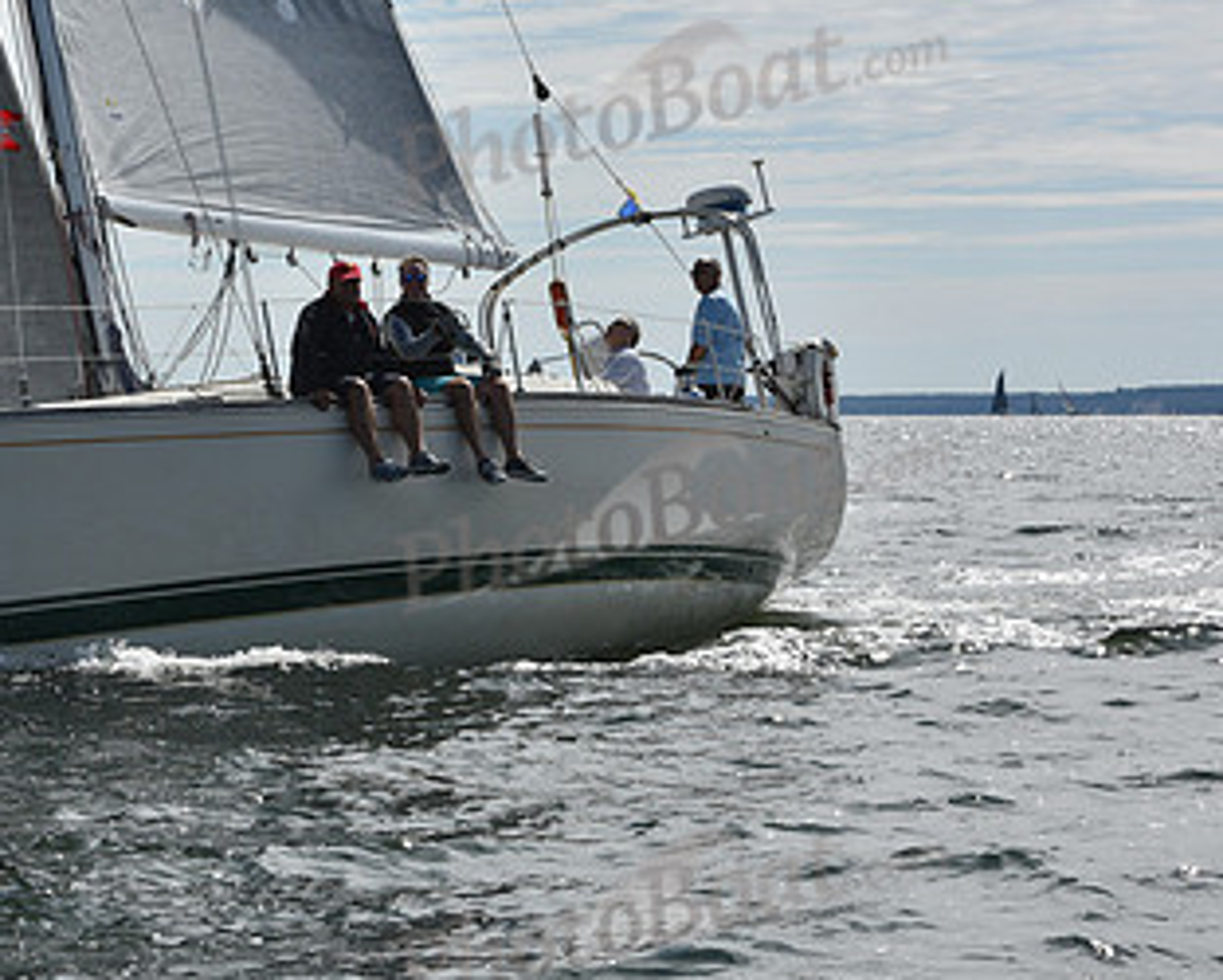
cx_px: 196
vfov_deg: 12.6
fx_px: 4419
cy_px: 363
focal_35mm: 122
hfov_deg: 15.6
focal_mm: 70
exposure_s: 1/1000
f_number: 13
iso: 320
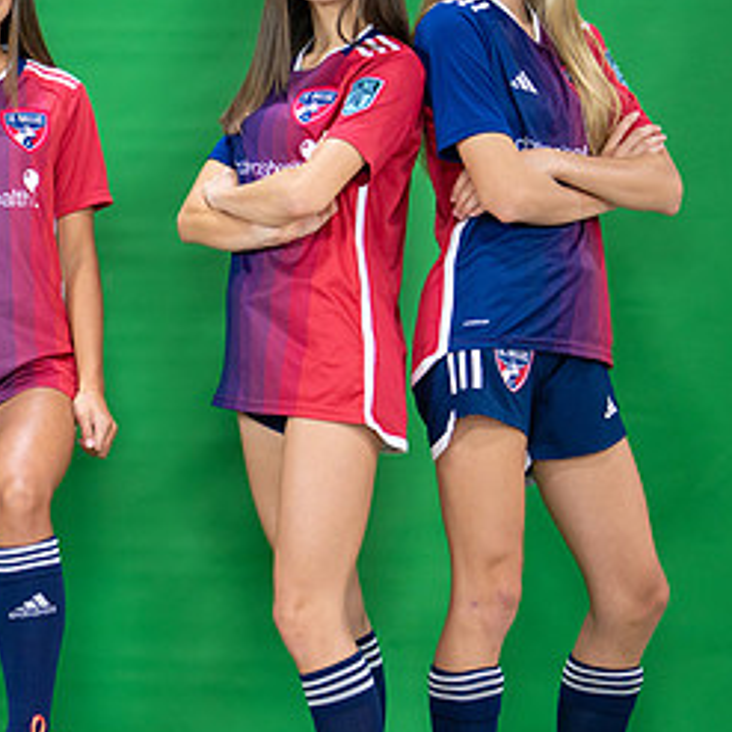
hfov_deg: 13.8
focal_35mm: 124
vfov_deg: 14.1
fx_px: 2967
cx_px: -60
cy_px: 332
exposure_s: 1/500
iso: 400
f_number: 1.2
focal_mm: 50
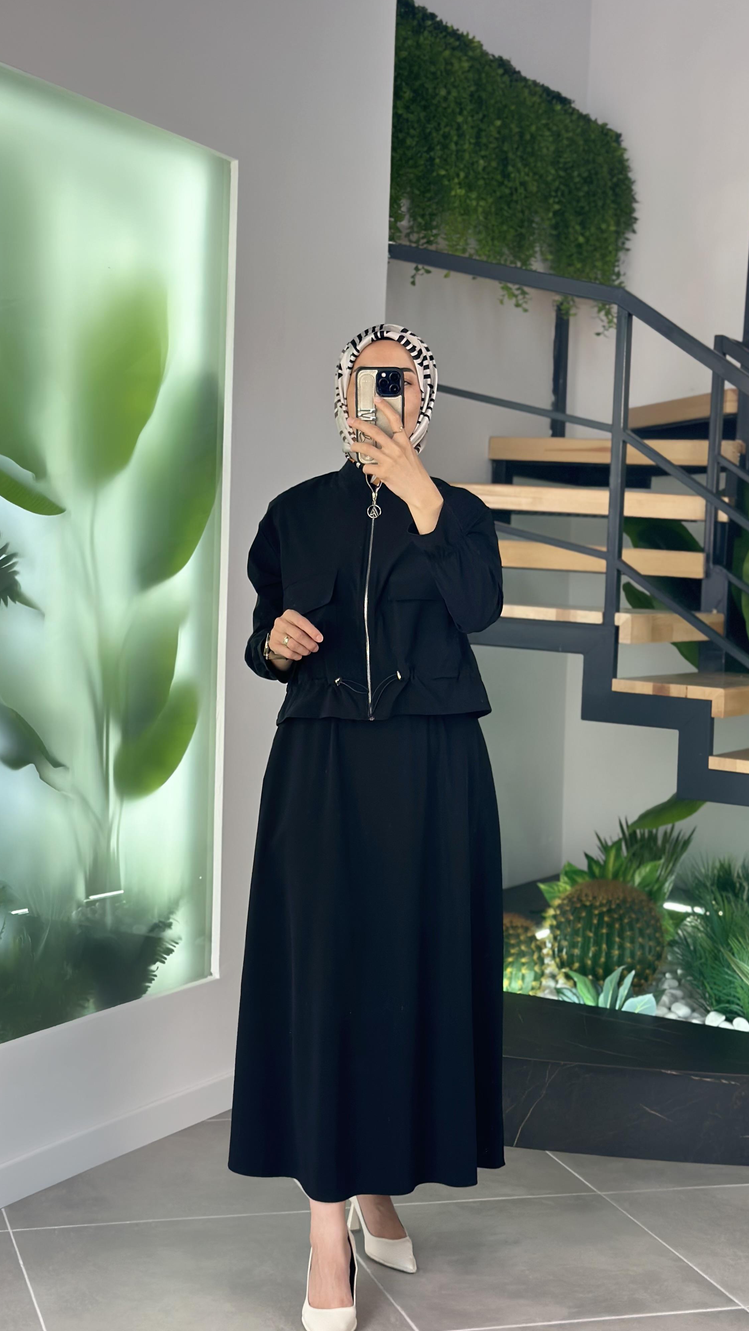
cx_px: 353
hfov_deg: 22.6
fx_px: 1871
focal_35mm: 53
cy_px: 670
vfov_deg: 39.2
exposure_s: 1/306
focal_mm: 6.86
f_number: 1.78
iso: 80
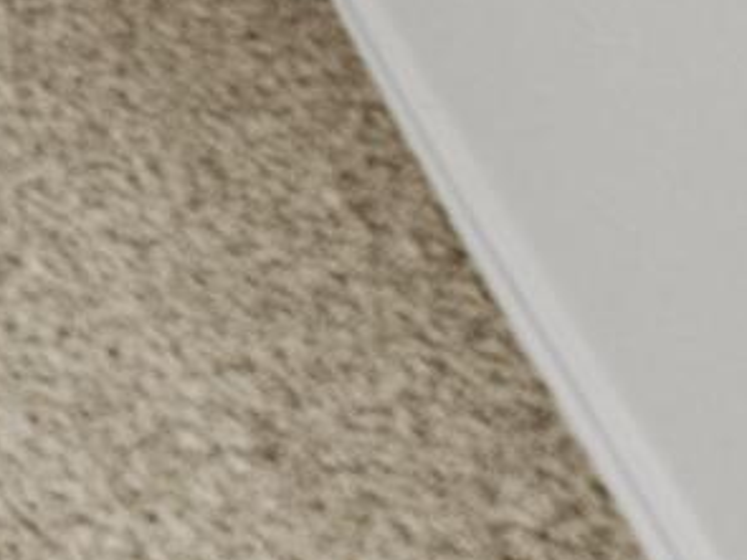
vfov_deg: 10.7
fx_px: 2186
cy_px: -1041
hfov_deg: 10.2
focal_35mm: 101
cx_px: -1735
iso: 1000
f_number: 6.3
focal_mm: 15.2
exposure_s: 1/25
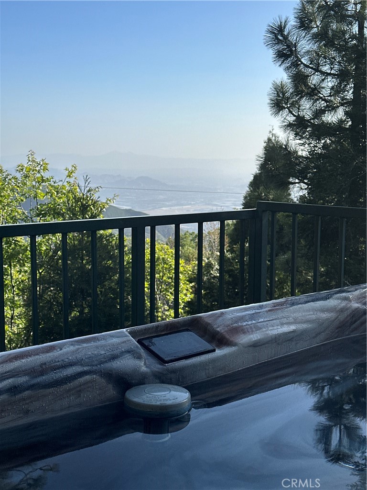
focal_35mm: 48
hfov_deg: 30.3
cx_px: 184
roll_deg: -1.4
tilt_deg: -8.2
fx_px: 679
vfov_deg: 39.7
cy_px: 245
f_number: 1.78
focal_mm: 6.86
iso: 64
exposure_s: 1/3876
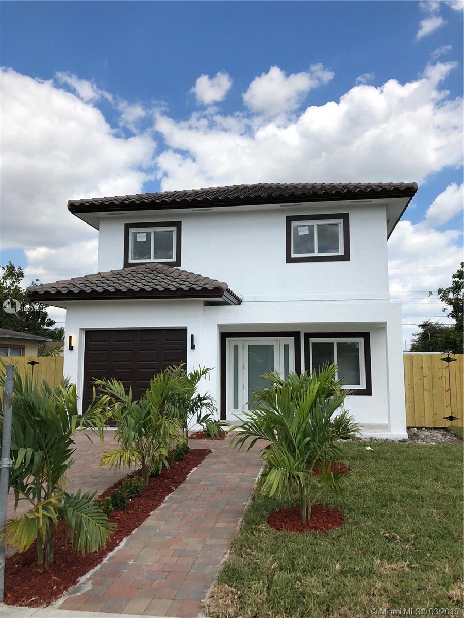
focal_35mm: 28
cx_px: 232
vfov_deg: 63.4
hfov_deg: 49.7
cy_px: 309
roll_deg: -0.2
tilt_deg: +8.5
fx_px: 500
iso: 20
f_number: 1.8
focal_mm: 4
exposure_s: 1/2404
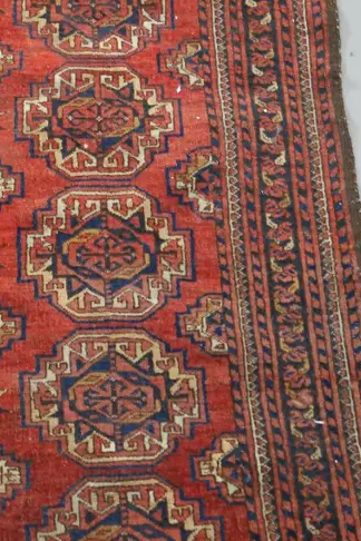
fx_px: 1384
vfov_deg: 22.1
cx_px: -50
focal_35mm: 92
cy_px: 195
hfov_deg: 14.5
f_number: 5
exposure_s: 1/80
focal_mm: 21
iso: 3200
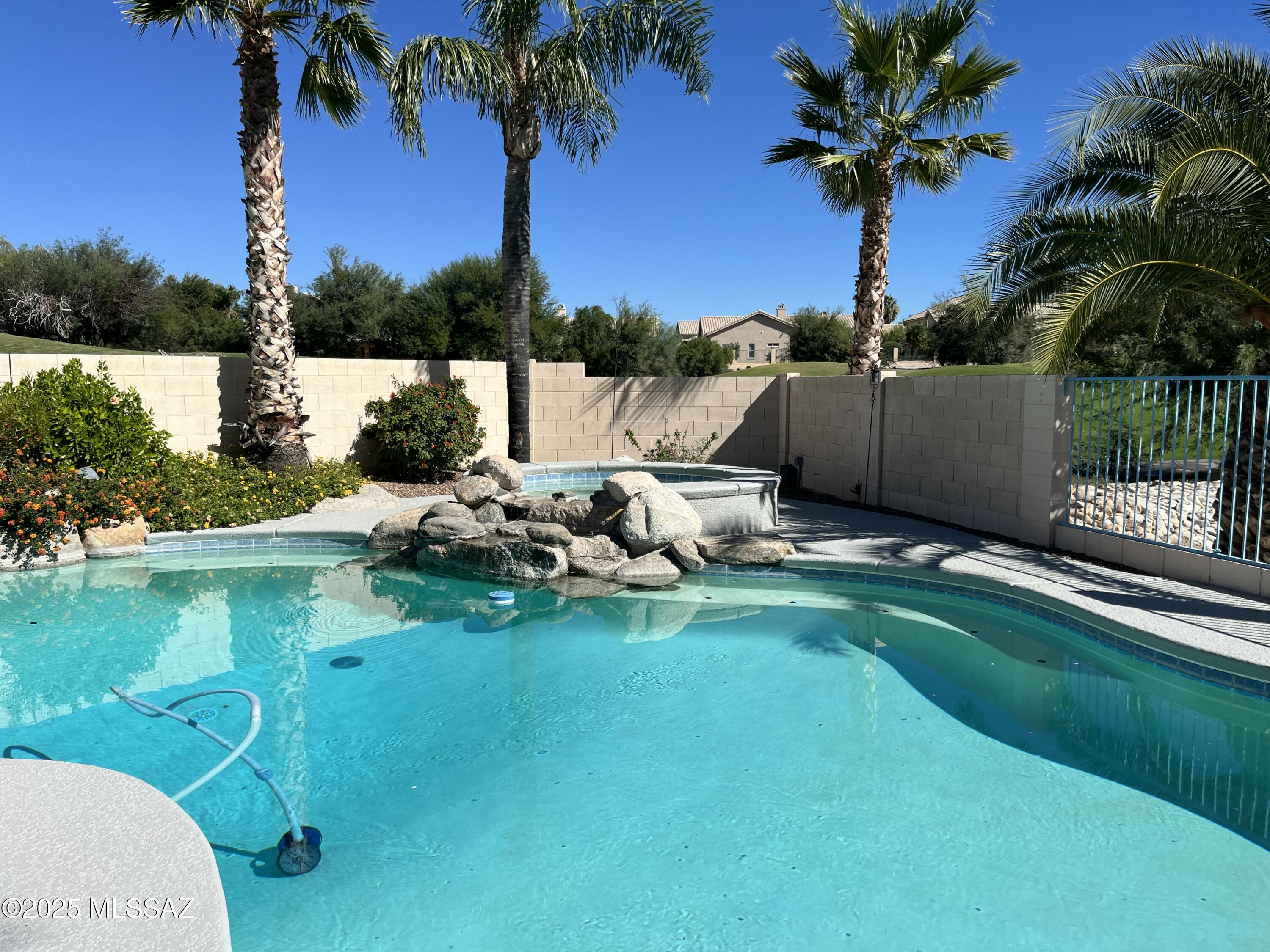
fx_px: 954
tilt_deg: -6.2
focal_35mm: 26
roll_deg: +0.0
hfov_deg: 67.3
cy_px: 476
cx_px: 635
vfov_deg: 53.1
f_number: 1.6
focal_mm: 5.1
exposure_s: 1/5076
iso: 50
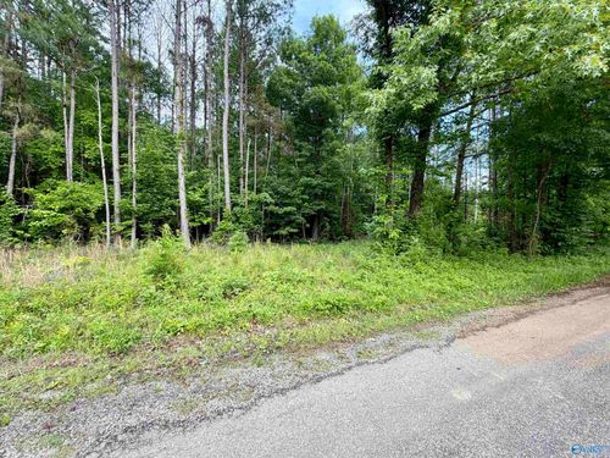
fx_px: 247
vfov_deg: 85.7
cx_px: 305
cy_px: 229
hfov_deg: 102.1
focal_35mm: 14
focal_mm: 2.22
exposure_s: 1/121
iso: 64
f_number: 2.2
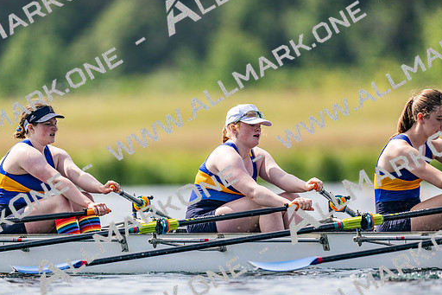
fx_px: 8346
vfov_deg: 2.0
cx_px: 213
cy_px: 163
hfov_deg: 3.0
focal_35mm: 680
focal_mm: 600
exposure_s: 1/2500
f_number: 4
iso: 220
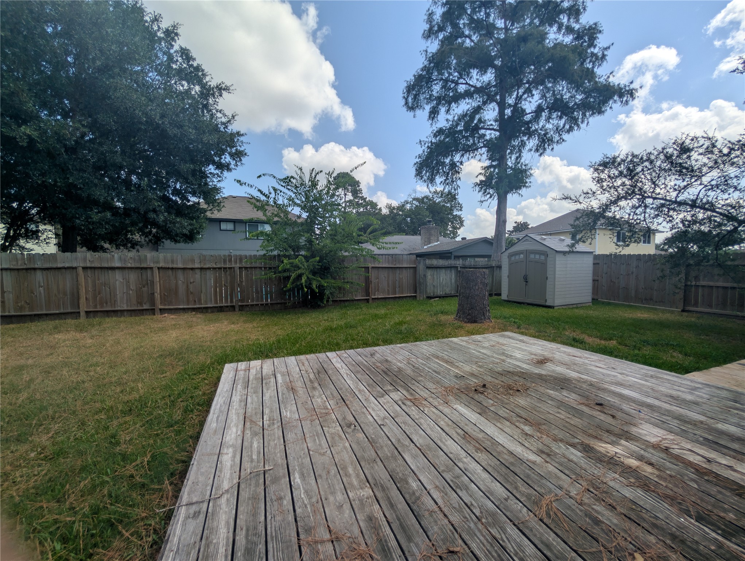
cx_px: 372
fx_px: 259
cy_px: 280
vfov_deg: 94.6
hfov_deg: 110.5
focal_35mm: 12
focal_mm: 2.02
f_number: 1.7
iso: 50
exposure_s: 1/3623
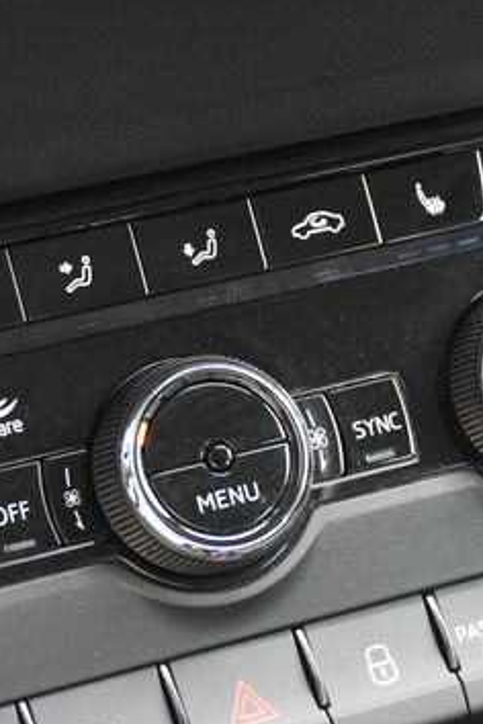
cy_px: 529
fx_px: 2898
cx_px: 266
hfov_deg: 9.5
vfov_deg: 14.2
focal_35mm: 144
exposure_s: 1/60
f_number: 4.2
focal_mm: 34
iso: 1800
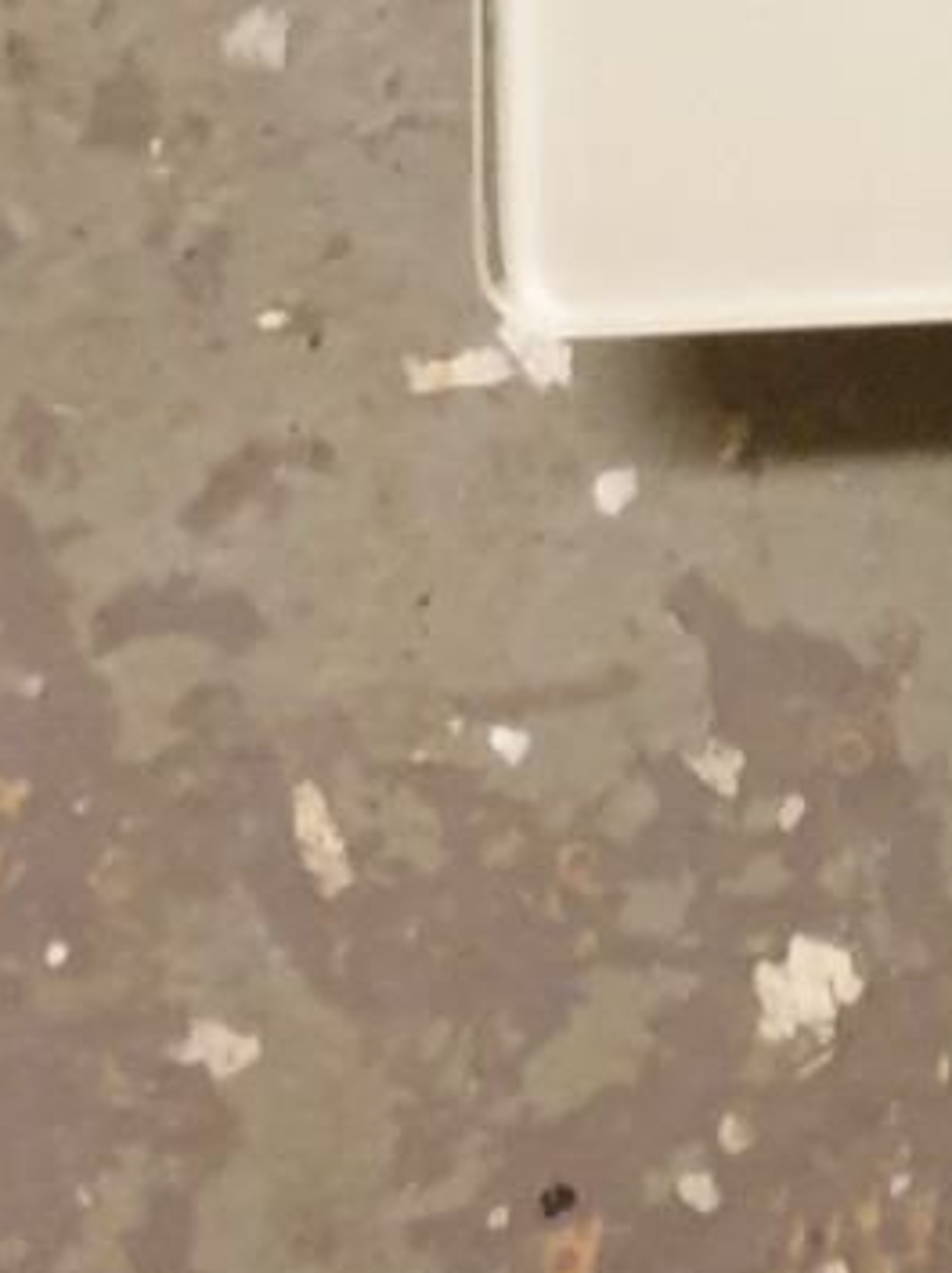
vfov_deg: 15.0
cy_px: -865
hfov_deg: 11.8
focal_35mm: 118
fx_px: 4335
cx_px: 1554
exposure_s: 1/20
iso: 320
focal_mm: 4.3
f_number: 2.4
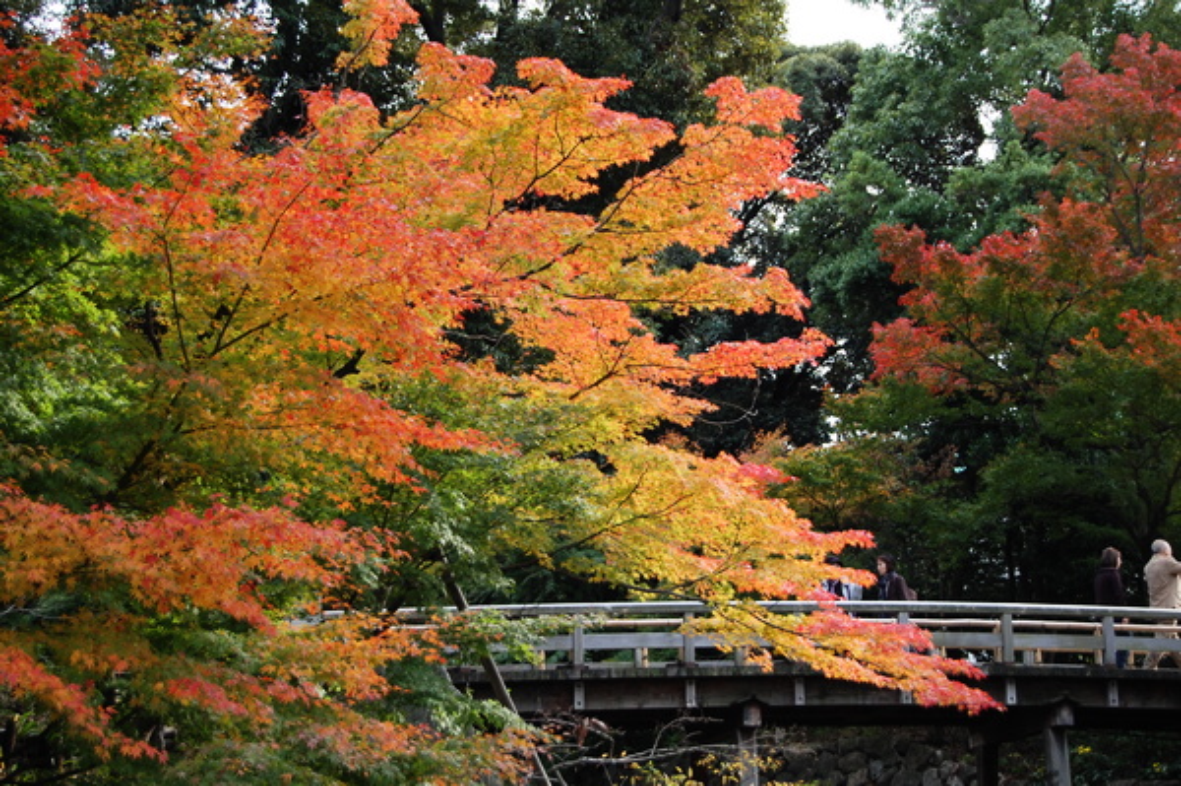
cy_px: 393
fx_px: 2262
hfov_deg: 29.3
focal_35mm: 69
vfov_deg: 19.7
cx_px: 590
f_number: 5.3
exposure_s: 1/100
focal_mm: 46
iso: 200
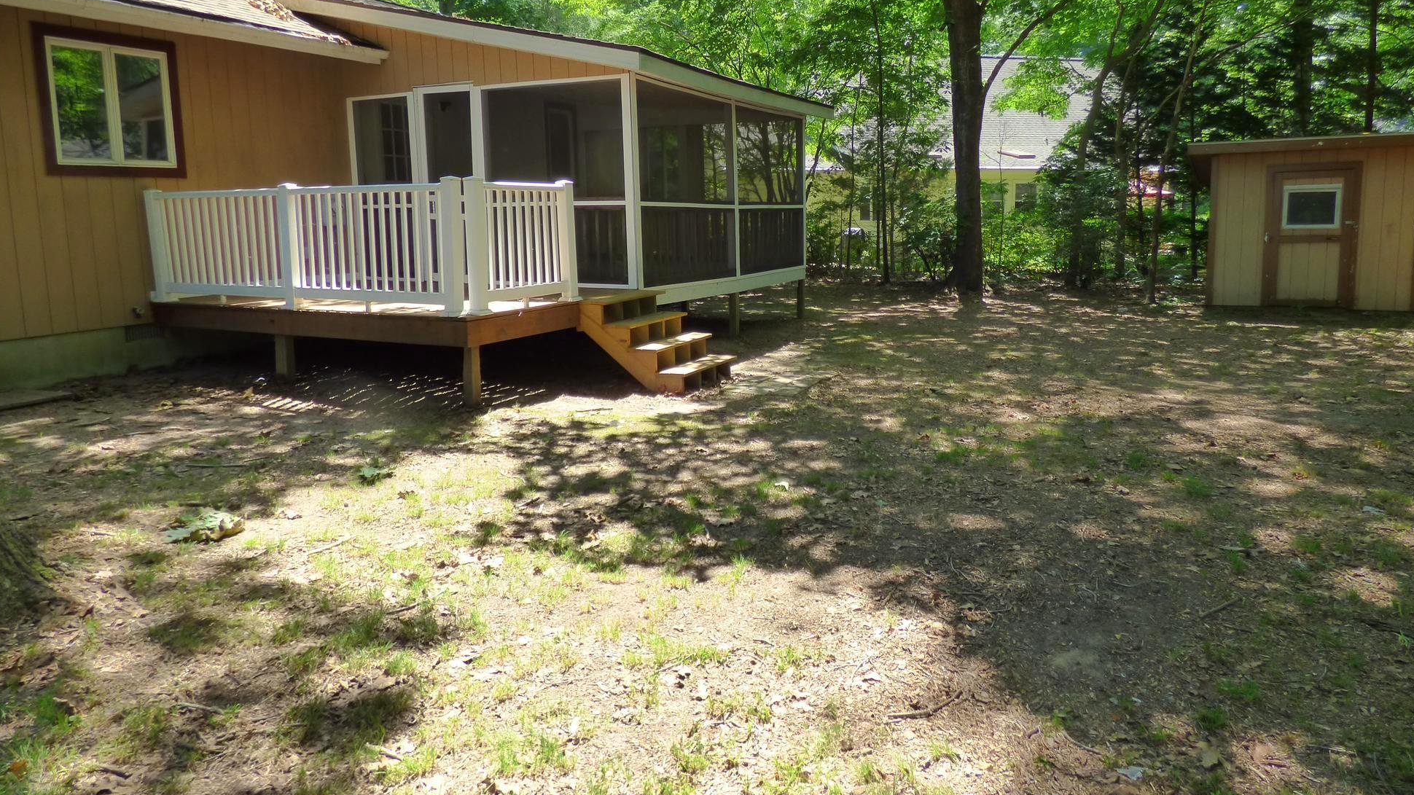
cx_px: 729
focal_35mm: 23
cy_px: 351
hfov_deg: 78.7
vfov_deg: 49.4
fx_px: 862
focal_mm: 3.58
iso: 200
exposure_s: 1/400
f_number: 2.8
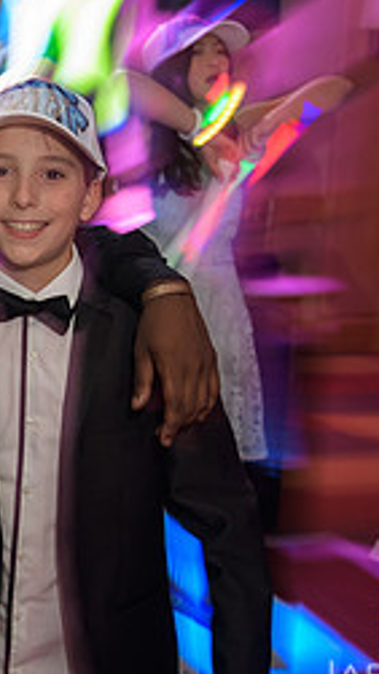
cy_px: 227
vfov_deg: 35.7
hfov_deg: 18.2
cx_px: -207
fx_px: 1037
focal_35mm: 58
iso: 400
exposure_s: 1/15
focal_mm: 24
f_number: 3.2
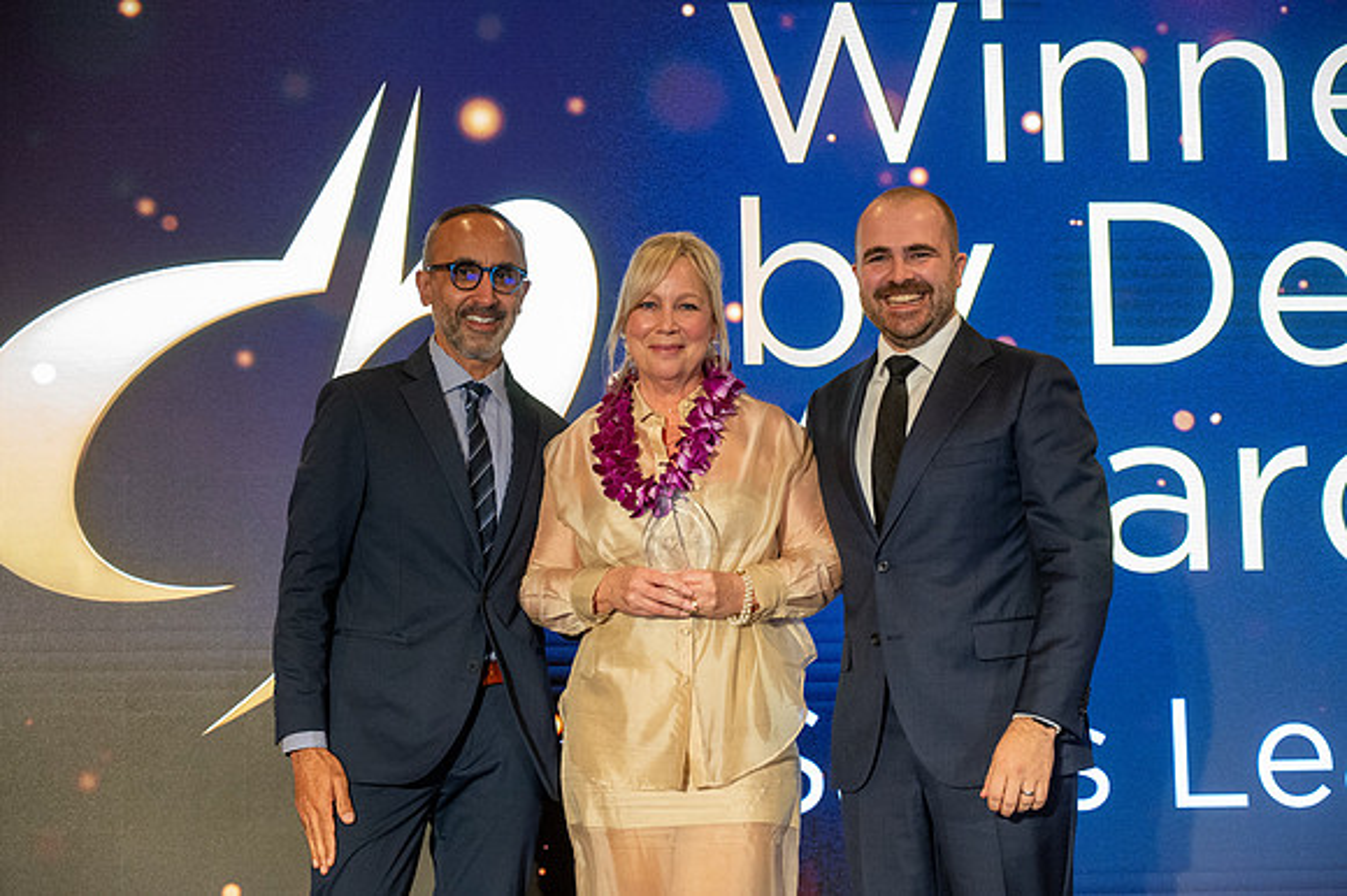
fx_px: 2710
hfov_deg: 27.9
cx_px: 674
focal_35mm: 72
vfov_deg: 18.8
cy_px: 448
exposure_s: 1/160
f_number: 4
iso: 6400
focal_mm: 70
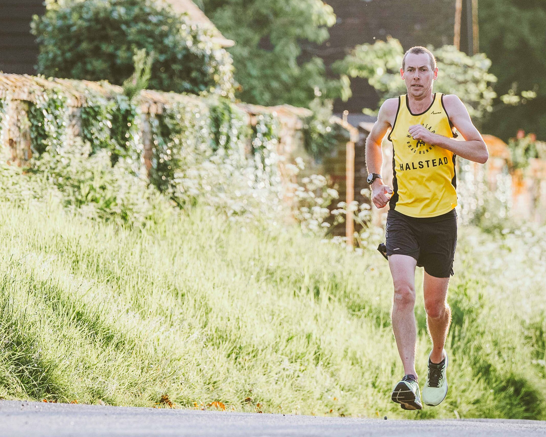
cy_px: 218
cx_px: 287
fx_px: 5478
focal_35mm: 339
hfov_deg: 5.7
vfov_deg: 4.6
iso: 500
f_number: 3.5
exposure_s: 1/1250
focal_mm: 200
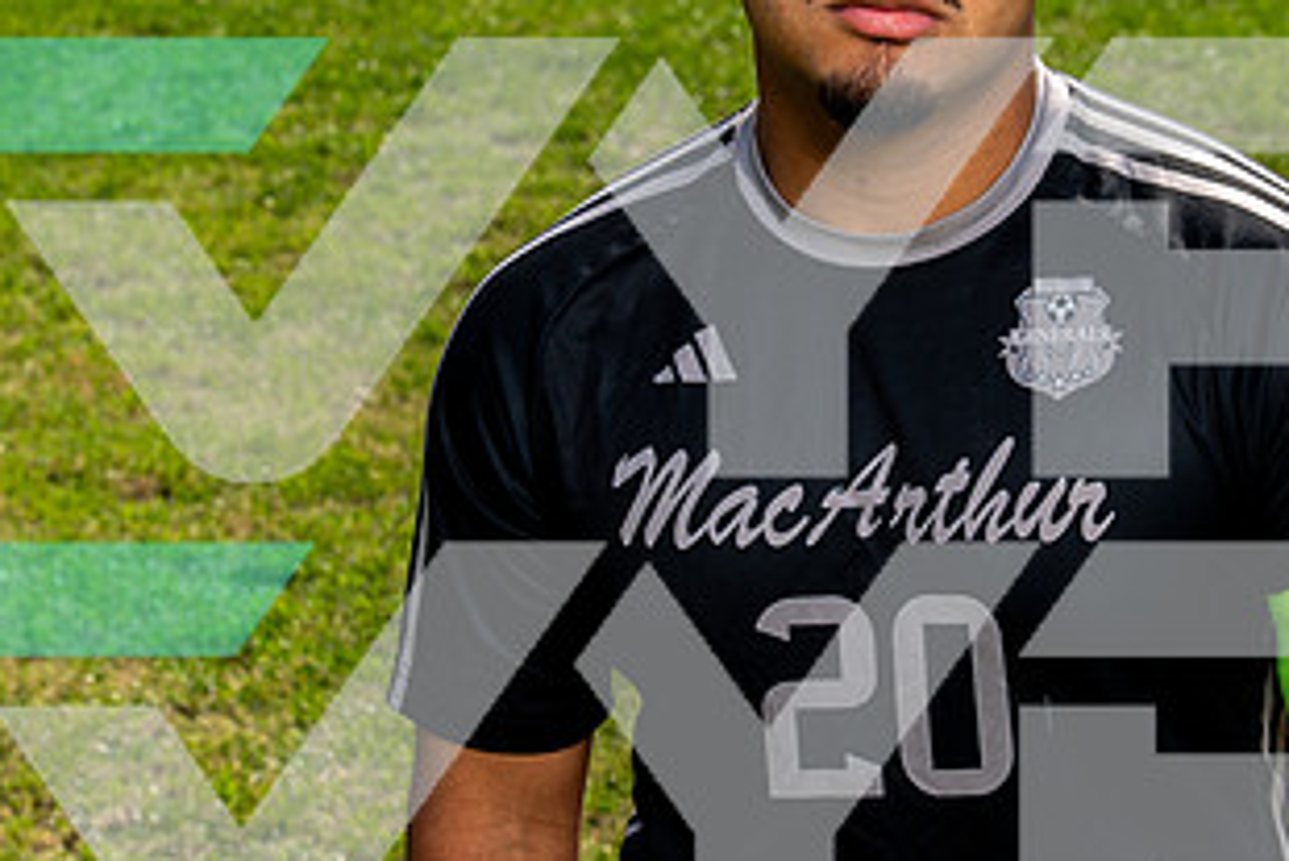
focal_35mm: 131
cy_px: 260
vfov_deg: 10.5
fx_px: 4692
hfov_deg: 15.6
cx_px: 952
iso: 100
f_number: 9
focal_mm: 70
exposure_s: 1/200
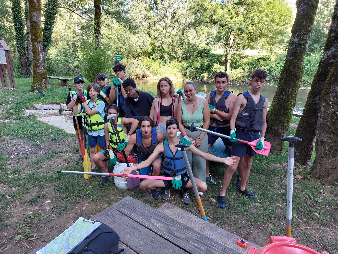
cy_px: 127
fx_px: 244
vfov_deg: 54.9
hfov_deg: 69.4
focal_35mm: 25
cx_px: 169
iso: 50
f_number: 1.8
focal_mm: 5.23
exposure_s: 1/50
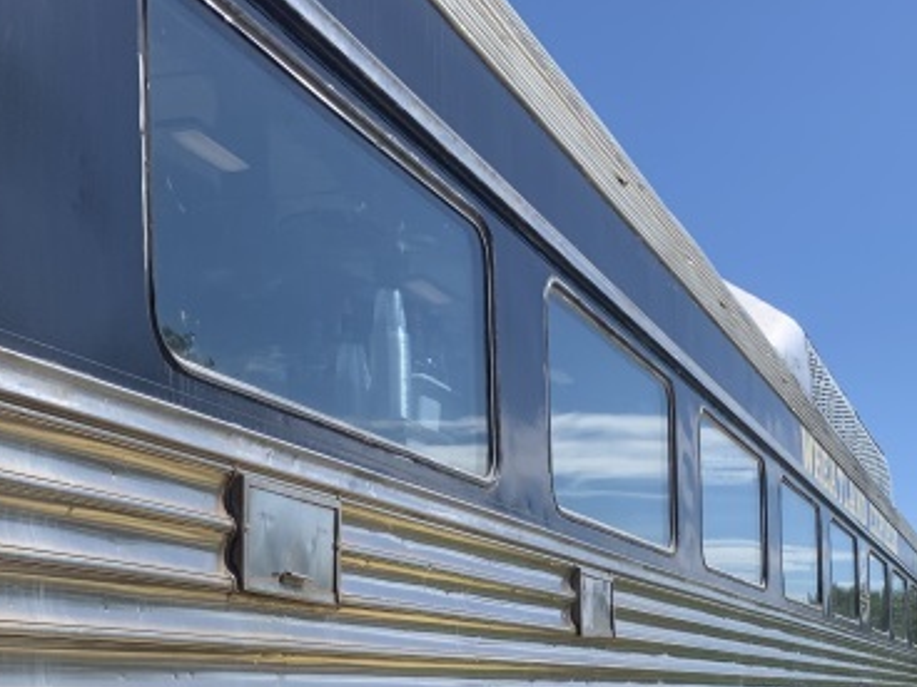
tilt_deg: +2.4
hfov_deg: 34.7
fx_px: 1404
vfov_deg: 26.2
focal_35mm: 53
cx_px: 777
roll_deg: +1.3
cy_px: 676
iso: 25
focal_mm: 4.25
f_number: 1.8
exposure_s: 1/2681
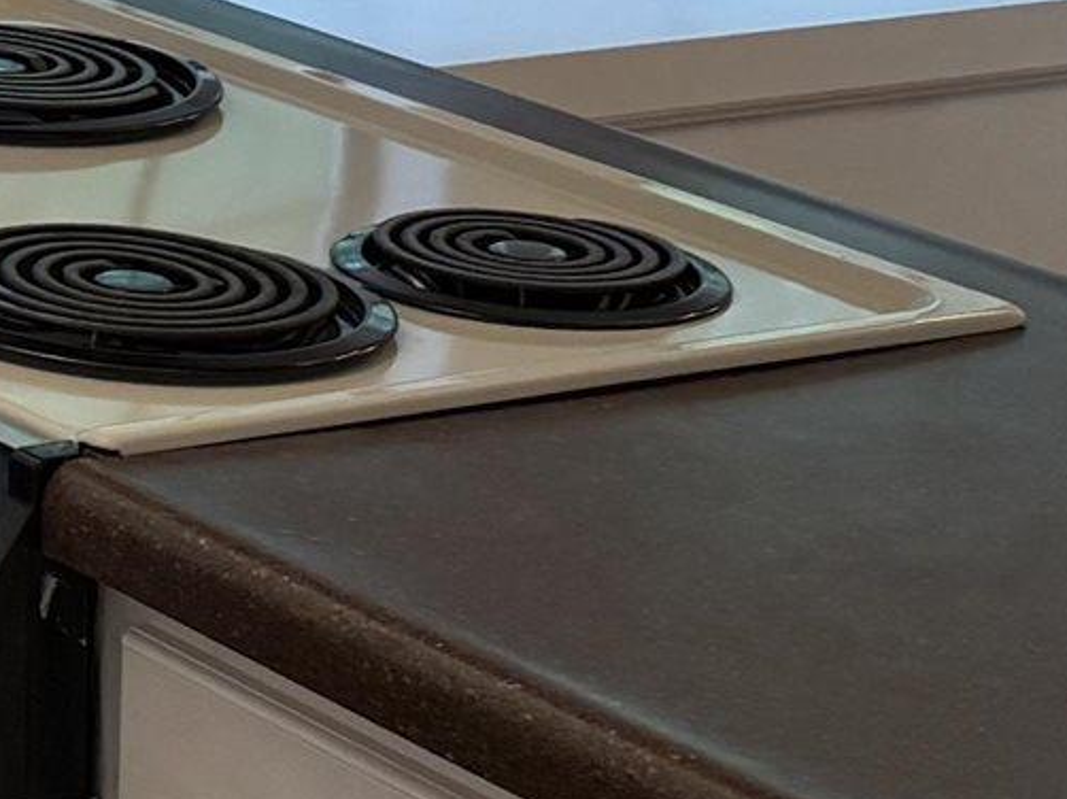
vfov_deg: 9.6
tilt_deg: -7.4
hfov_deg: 11.5
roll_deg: +0.3
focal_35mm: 147
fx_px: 4529
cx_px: -1350
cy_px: -584
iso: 125
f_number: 1.78
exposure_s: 1/120
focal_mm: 6.76
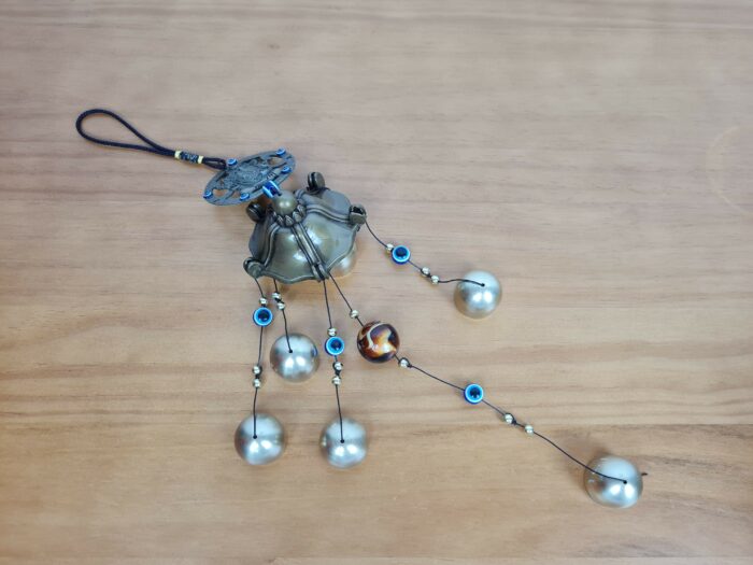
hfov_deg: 67.3
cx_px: 376
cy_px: 282
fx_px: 566
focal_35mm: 26
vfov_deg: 53.1
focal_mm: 5.4
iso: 200
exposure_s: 1/120
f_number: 1.8
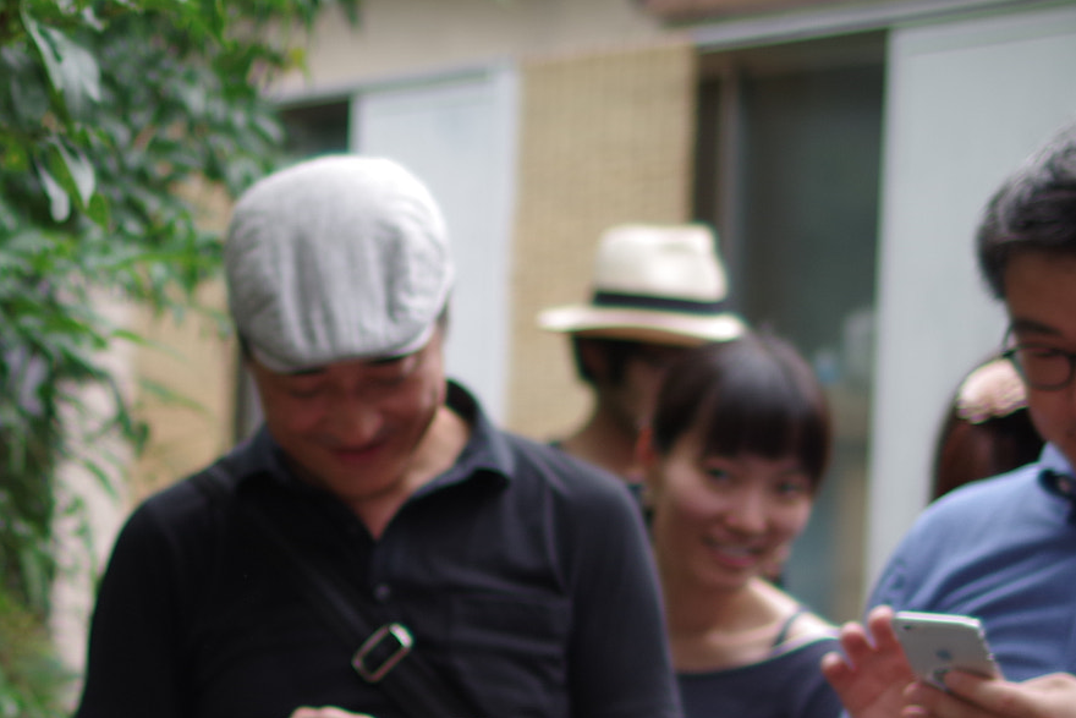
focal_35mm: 107
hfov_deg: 18.8
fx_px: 3198
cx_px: 146
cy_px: 676
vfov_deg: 12.7
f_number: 2
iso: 100
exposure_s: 1/160
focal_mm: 31
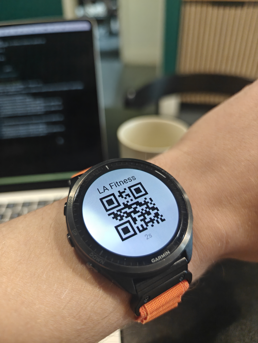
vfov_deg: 73.9
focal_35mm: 23
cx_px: 129
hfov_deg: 58.9
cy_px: 172
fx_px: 229
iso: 1250
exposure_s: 1/120
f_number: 1.6
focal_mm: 6.06
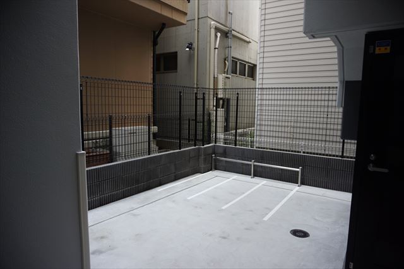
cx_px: 202
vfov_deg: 53.2
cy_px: 134
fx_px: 269
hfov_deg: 73.7
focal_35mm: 24
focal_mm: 16
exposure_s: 1/60
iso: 160
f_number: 4
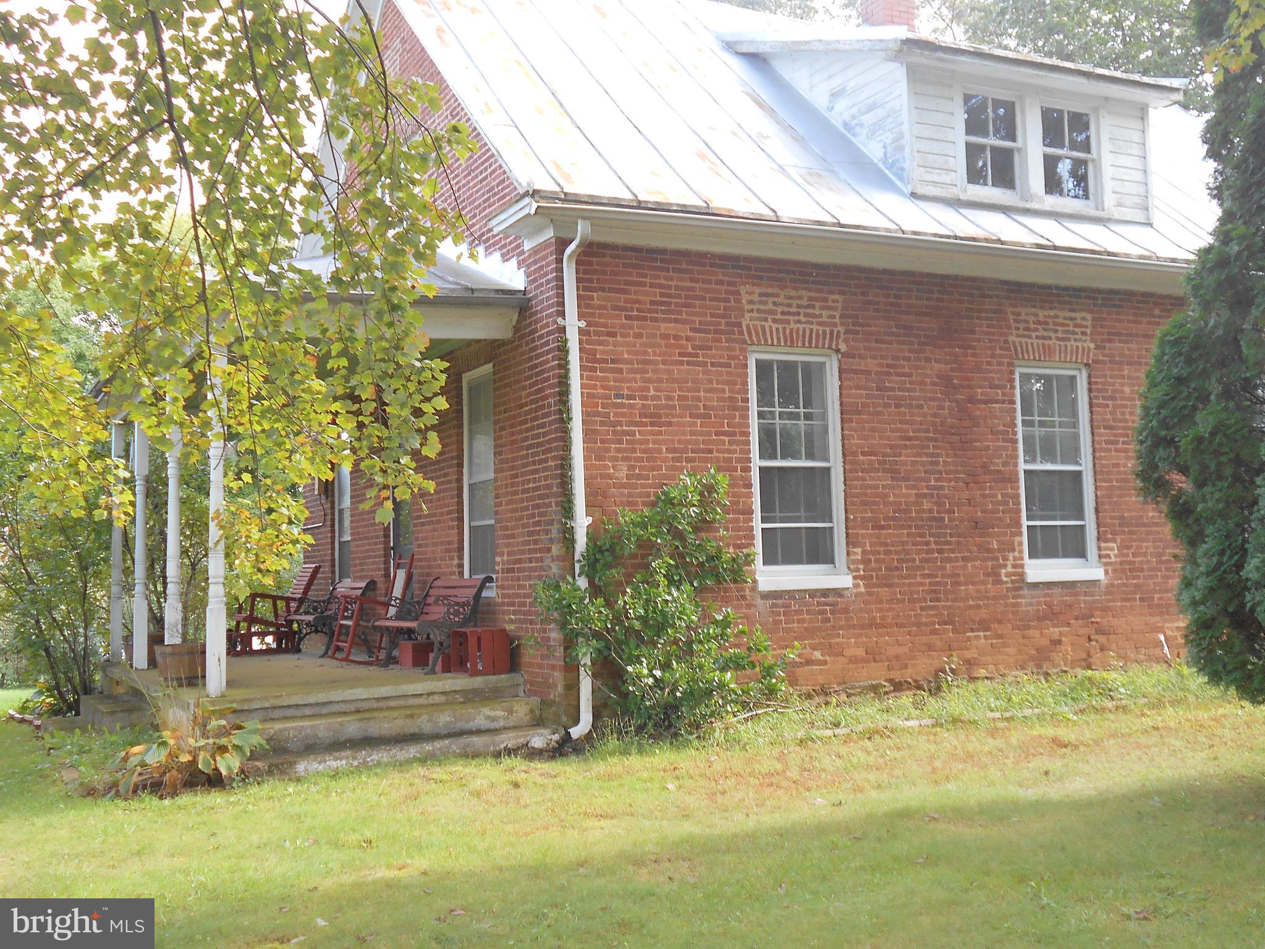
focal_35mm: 37
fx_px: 1352
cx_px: 632
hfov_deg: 50.1
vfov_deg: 38.7
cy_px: 474
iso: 80
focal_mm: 6.7
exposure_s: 1/50
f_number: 3.9
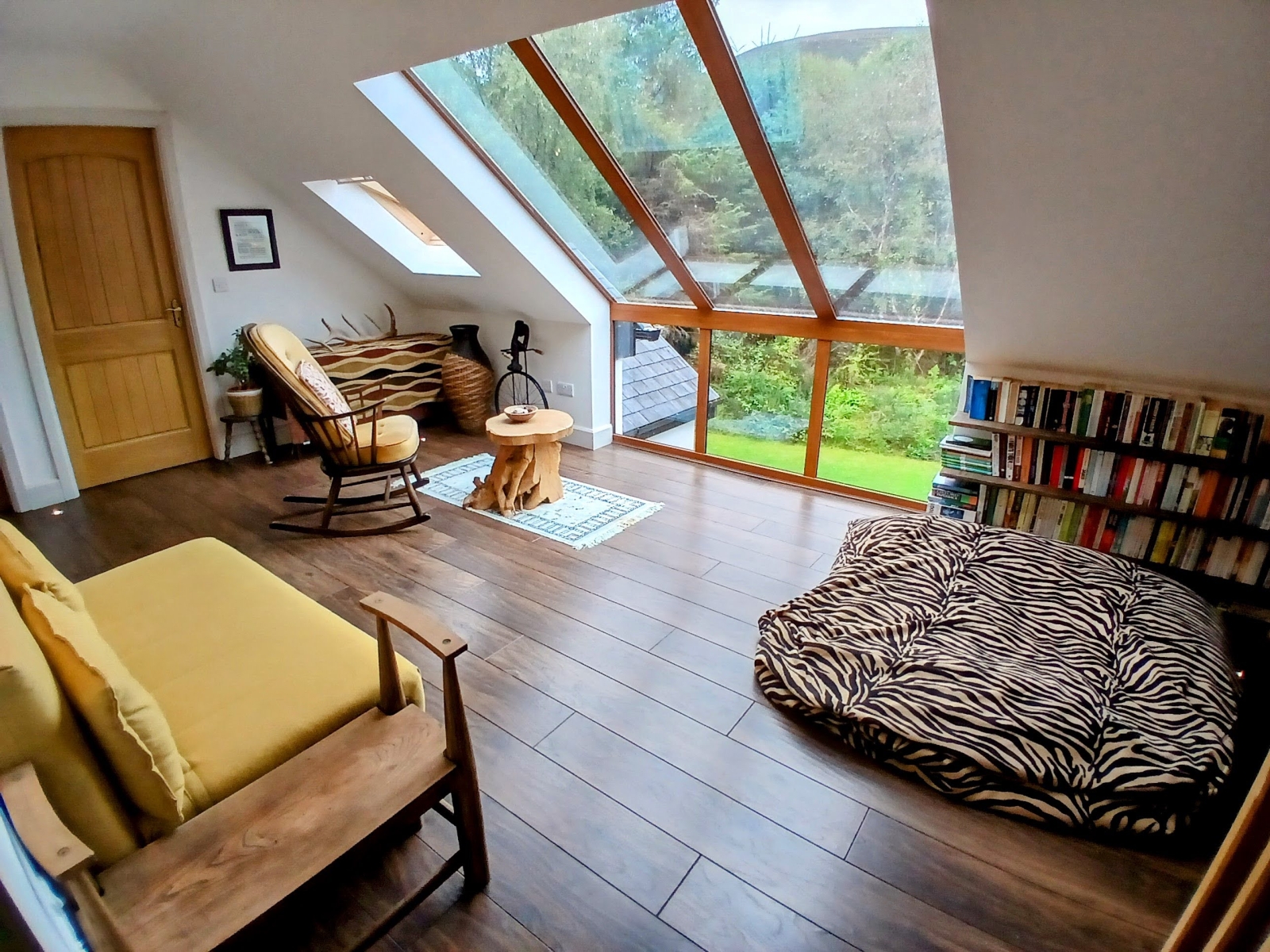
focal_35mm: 17
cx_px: 635
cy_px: 476
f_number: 2.2
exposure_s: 1/50
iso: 100
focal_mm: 1.4
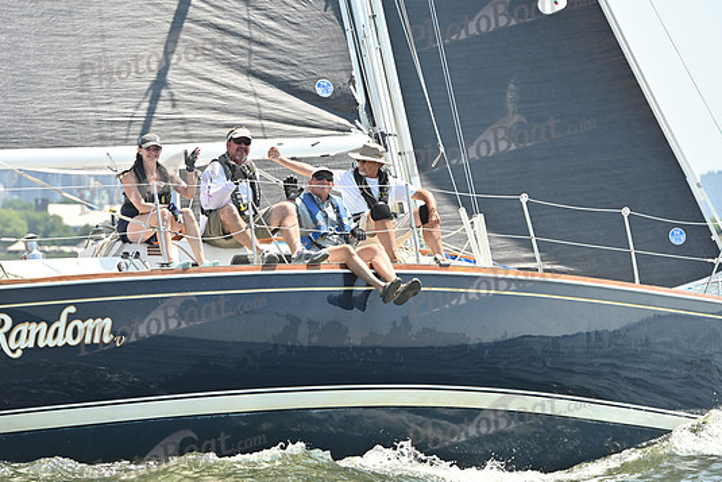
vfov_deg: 7.7
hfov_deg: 11.5
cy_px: 232
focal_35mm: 179
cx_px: 337
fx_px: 3591
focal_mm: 165
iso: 320
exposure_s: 1/1250
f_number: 5
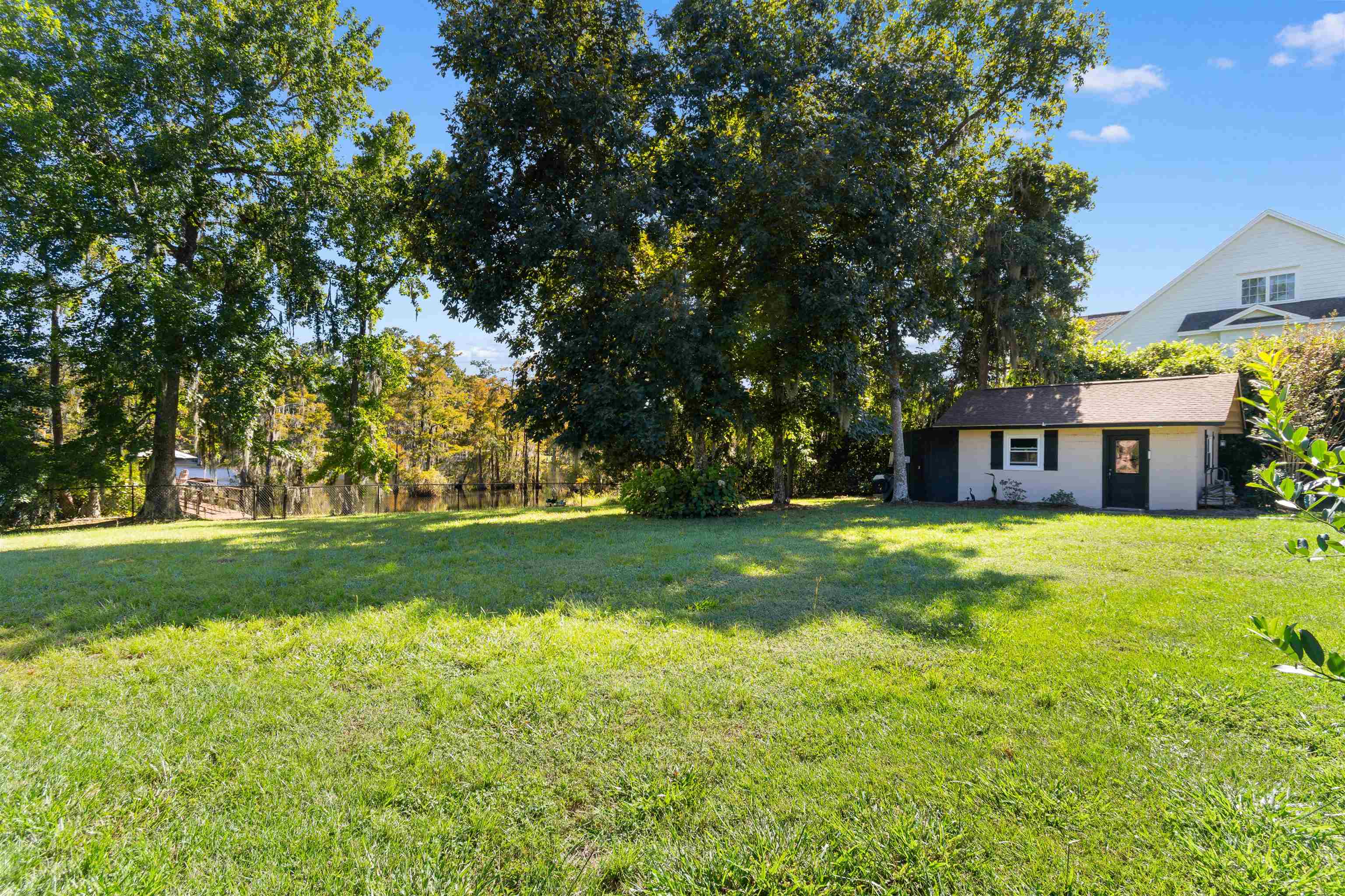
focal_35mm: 17
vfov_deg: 70.4
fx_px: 635
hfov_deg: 93.3
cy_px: 448
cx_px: 672
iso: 100
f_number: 5.6
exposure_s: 1/125
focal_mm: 11.5
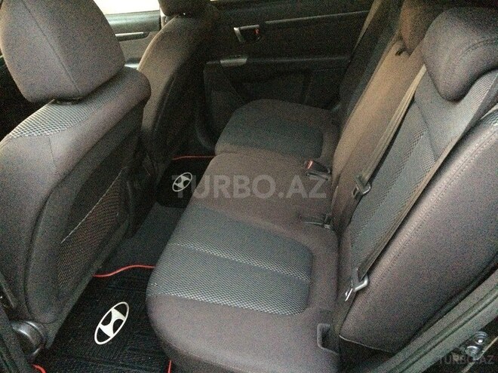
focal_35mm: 29
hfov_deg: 61.7
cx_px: 249
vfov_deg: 48.2
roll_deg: +2.6
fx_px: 417
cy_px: 186
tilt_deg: -28.4
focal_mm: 4.15
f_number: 2.2
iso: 800
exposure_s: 1/17
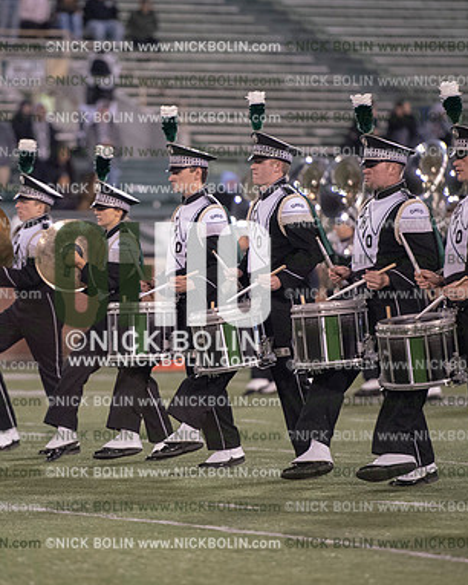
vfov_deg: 6.8
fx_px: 4930
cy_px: 295
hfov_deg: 5.4
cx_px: 162
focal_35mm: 285
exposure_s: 1/1250
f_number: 3.2
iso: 5000
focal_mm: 200
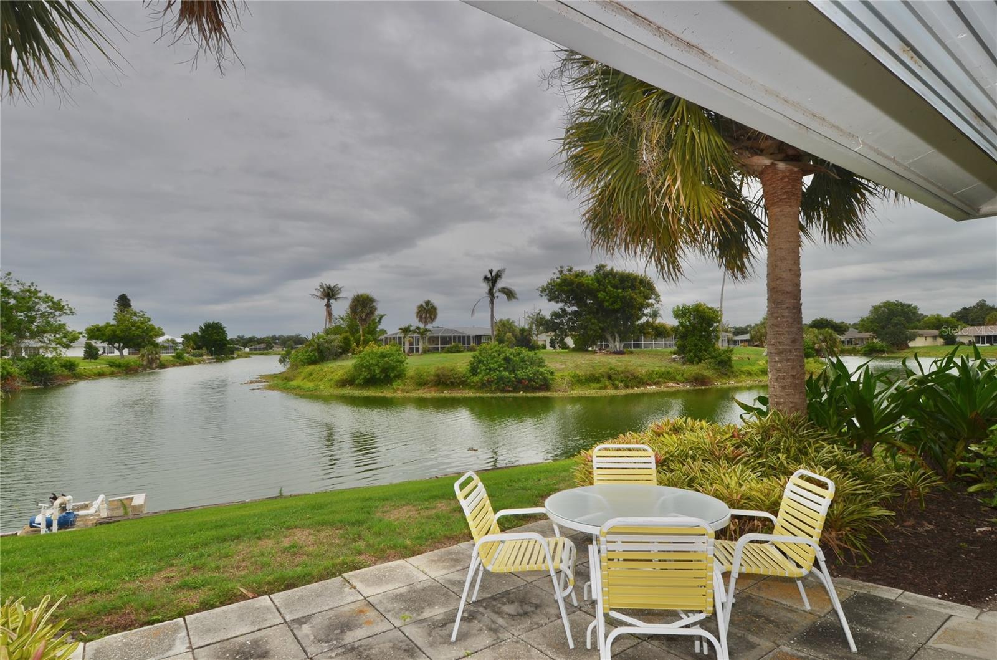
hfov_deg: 53.2
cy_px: 330
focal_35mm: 36
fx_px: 995
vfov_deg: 36.7
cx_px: 498
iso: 100
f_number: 11
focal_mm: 24
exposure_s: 1/250
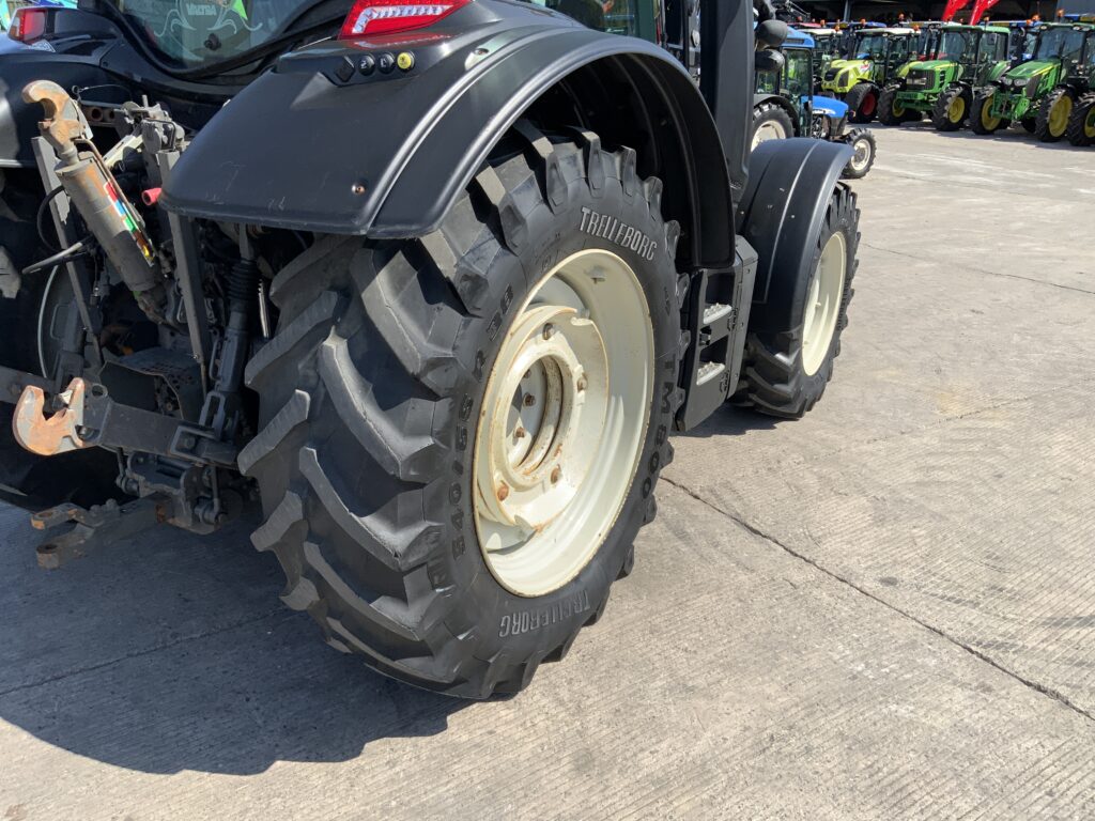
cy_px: 410
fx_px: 917
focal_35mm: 29
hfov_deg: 61.7
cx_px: 548
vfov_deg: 48.2
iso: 16
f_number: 1.8
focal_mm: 3
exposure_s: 1/1168
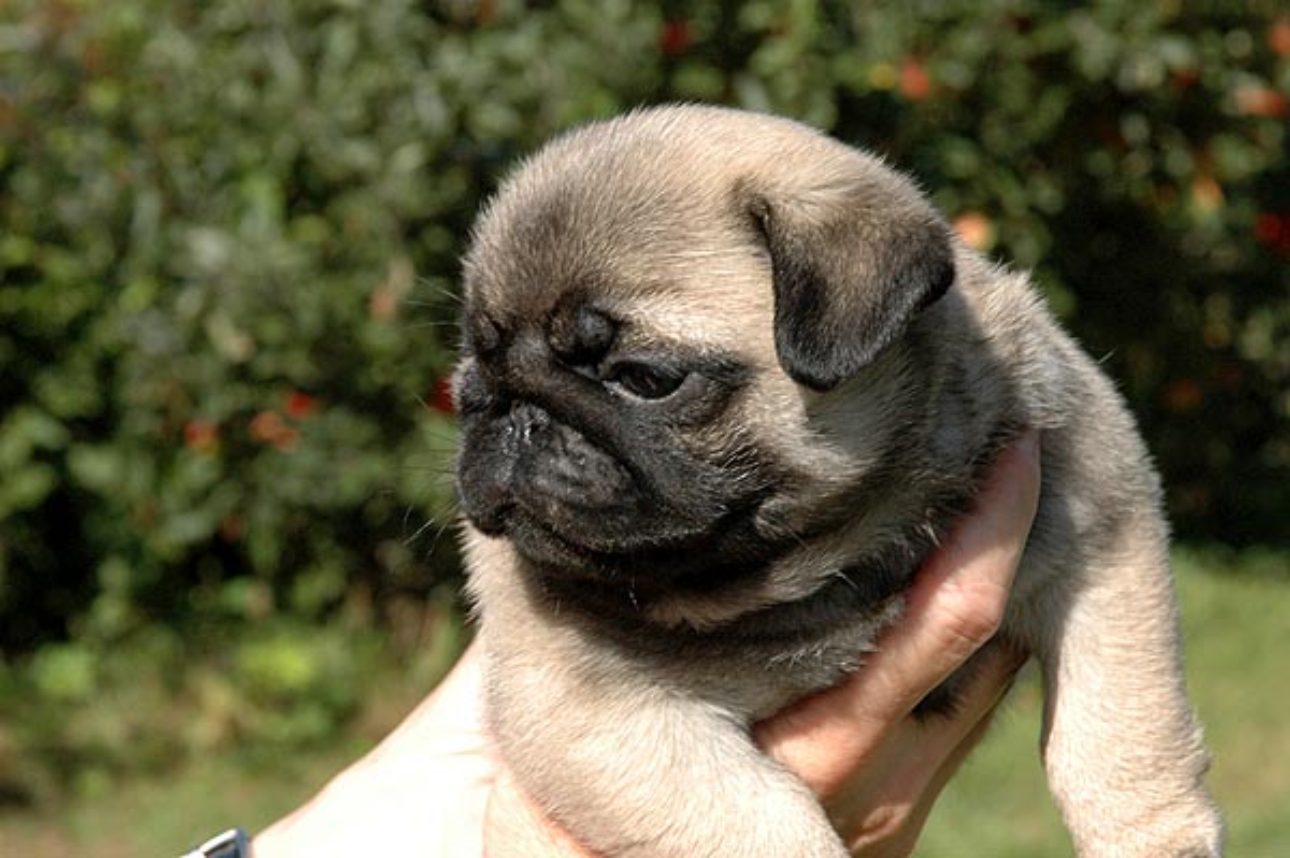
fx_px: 3759
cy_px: 429
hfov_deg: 19.5
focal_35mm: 105
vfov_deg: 13.0
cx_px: 645
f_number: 13
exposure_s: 1/500
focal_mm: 70
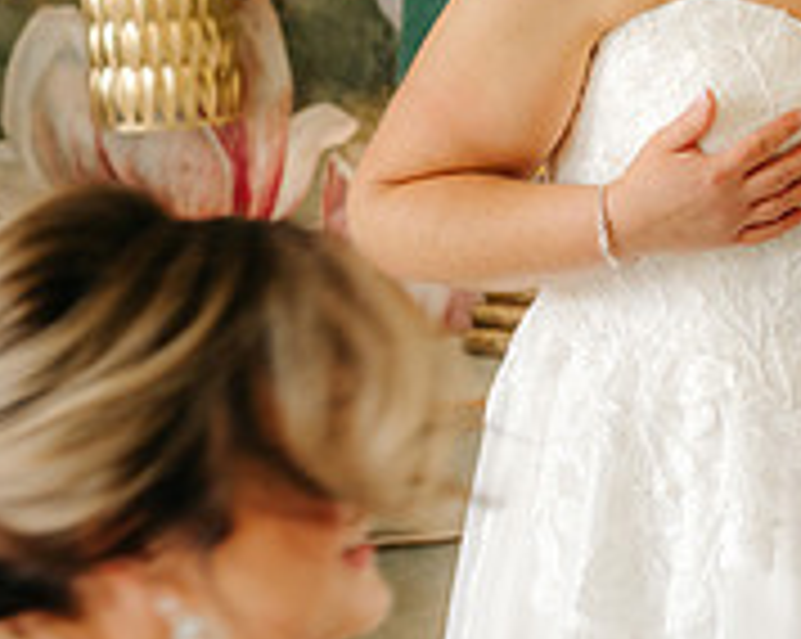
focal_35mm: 114
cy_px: 141
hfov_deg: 16.5
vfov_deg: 13.4
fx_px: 2700
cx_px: 819
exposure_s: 1/200
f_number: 2.2
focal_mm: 35
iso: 250
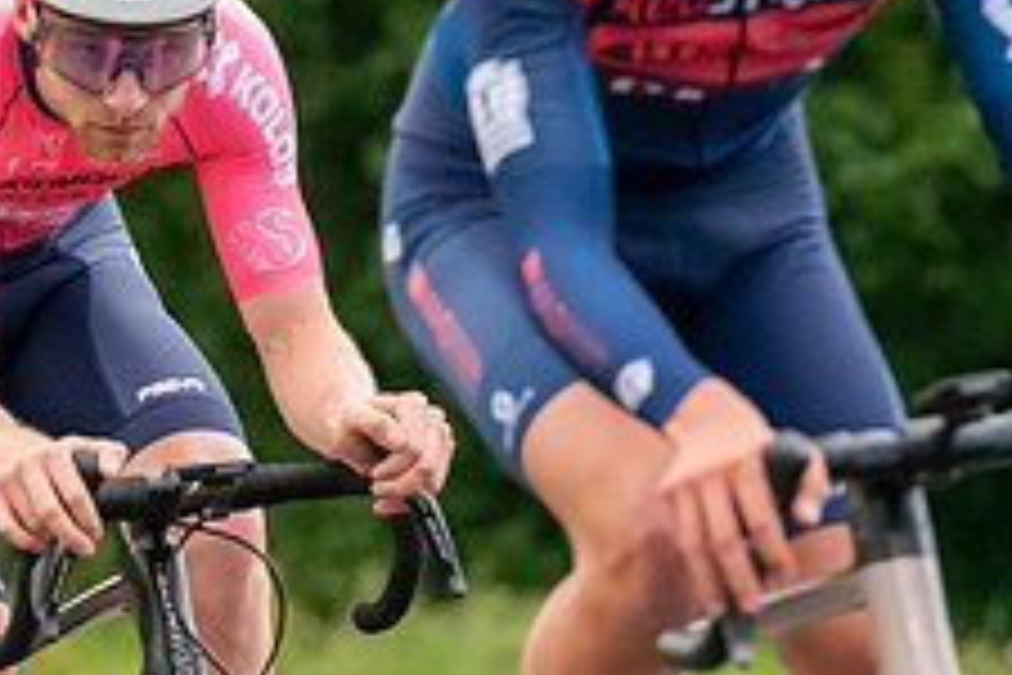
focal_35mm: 490
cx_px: 18
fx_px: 13773
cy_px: 227
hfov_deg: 4.2
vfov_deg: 2.8
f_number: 5.6
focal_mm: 190
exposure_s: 1/800
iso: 11400
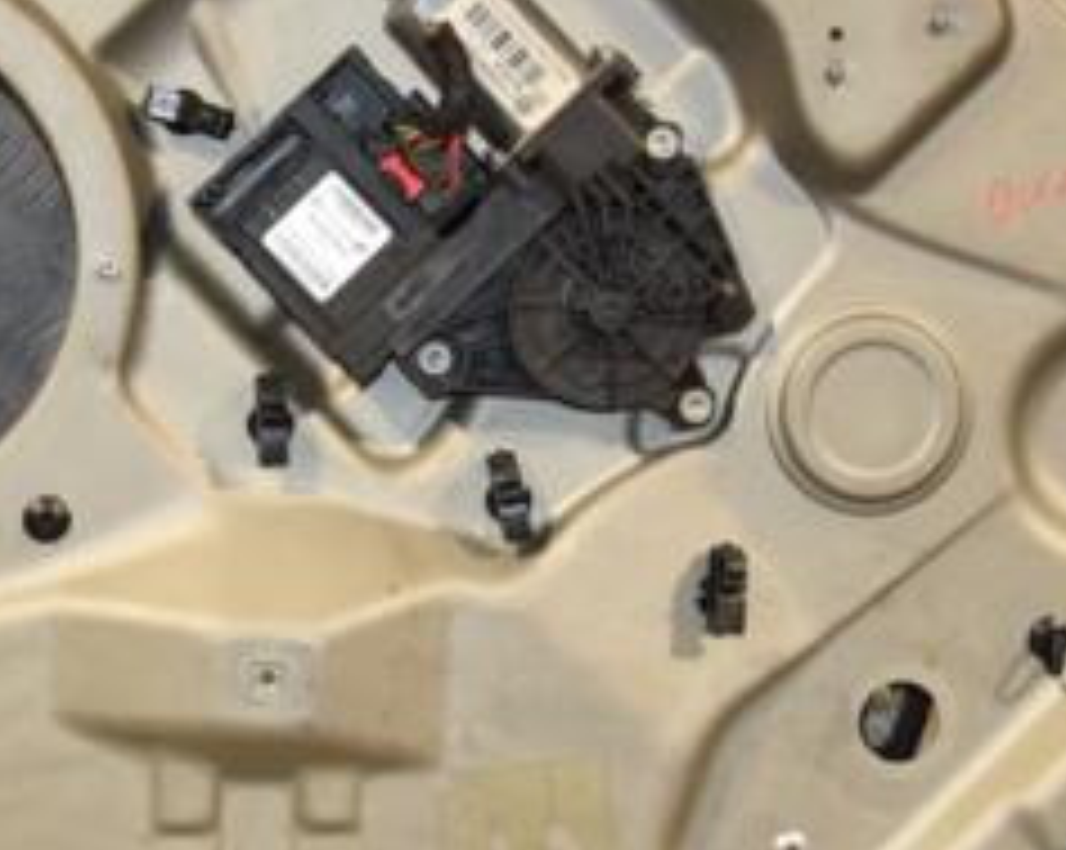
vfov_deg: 17.2
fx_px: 2810
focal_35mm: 89
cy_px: 387
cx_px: 400
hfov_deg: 21.4
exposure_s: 1/200
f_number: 5.6
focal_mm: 25
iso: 800
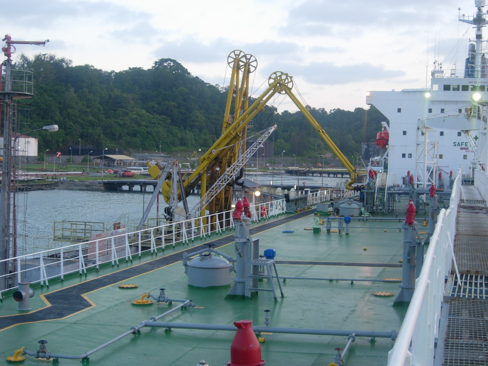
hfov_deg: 31.7
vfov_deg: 24.0
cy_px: 183
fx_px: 860
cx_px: 244
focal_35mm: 61
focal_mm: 12.7
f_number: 3.5
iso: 64
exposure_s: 1/35.9
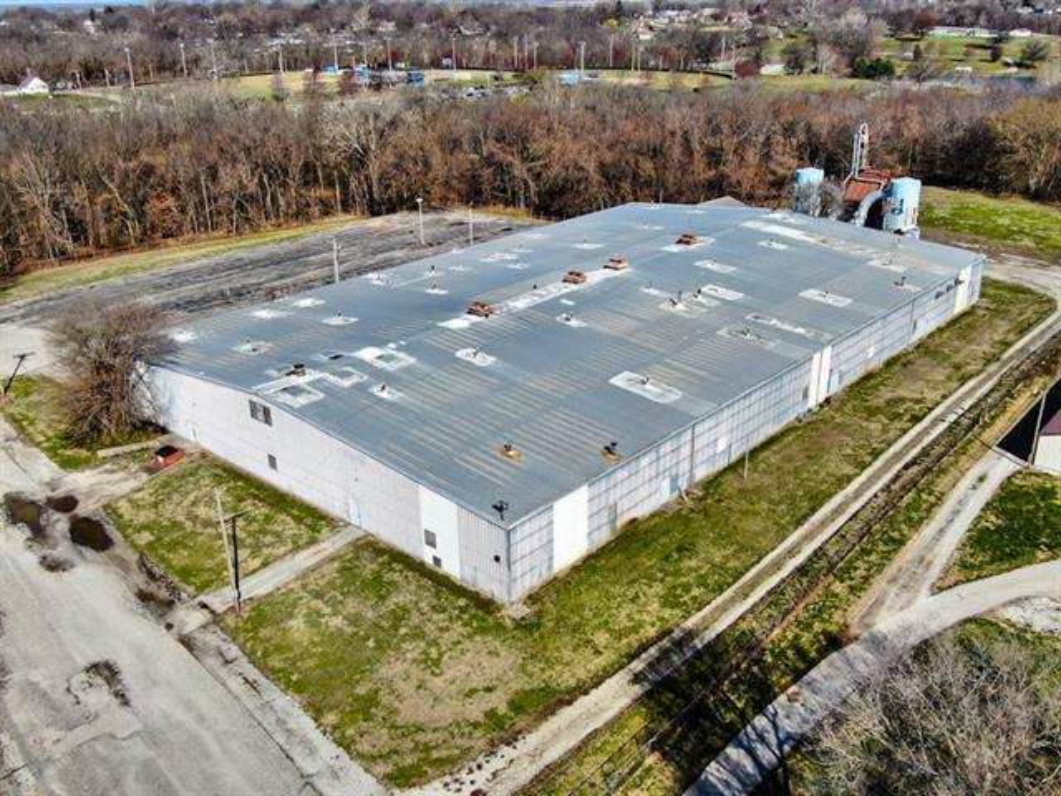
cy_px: 398
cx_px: 530
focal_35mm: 33
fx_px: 1011
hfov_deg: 55.4
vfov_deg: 42.9
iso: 100
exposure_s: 1/1000
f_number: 3.2
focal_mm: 5.69
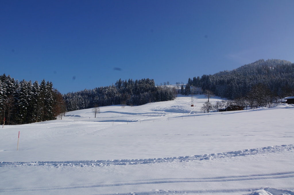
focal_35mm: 27
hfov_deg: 67.4
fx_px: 220
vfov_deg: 47.8
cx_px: 147
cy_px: 98
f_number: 16
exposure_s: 1/160
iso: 100
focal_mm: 18
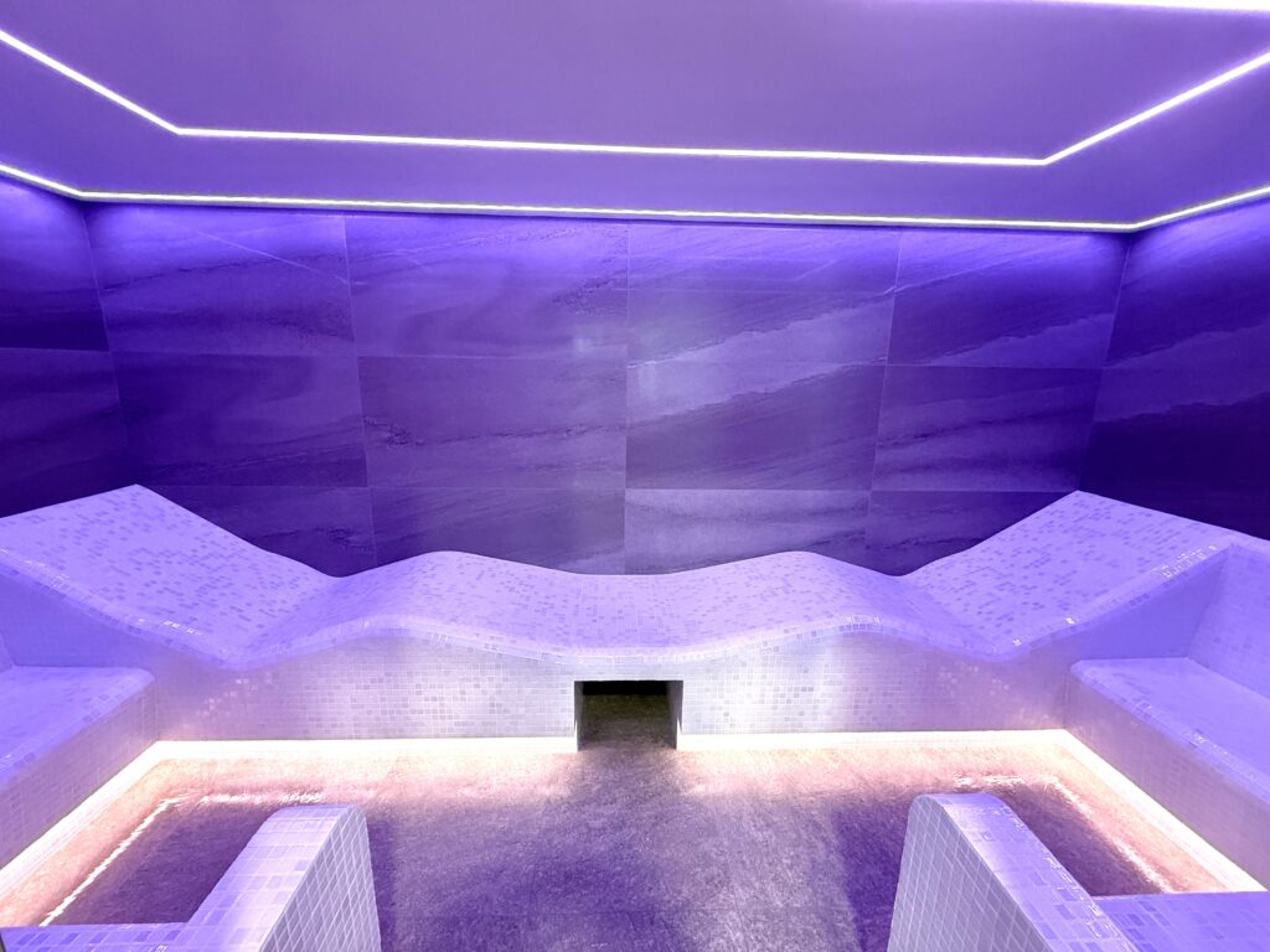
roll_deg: -0.8
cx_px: 635
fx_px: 514
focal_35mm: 14
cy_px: 476
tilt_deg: -12.0
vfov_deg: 85.7
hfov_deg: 102.1
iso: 320
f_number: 2.2
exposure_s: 1/79
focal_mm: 2.22
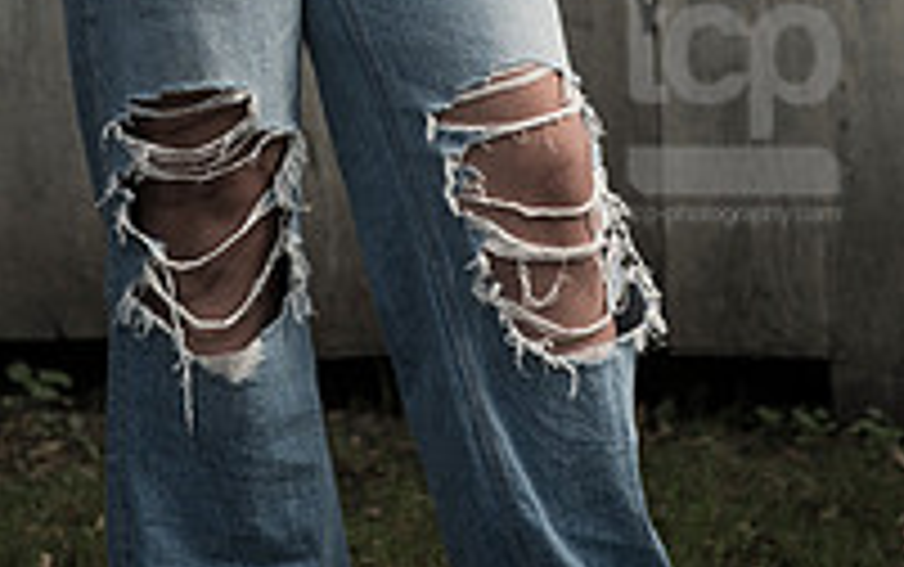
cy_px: -387
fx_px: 6756
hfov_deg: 7.6
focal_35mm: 274
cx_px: 238
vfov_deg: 4.8
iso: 250
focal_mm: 120
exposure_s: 1/250
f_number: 4.5
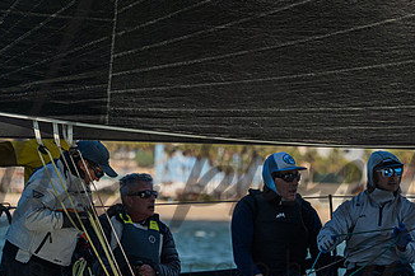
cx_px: 276
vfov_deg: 2.3
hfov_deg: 3.4
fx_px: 6970
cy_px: 174
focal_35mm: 605
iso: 400
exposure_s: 1/1600
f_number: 11
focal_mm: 340
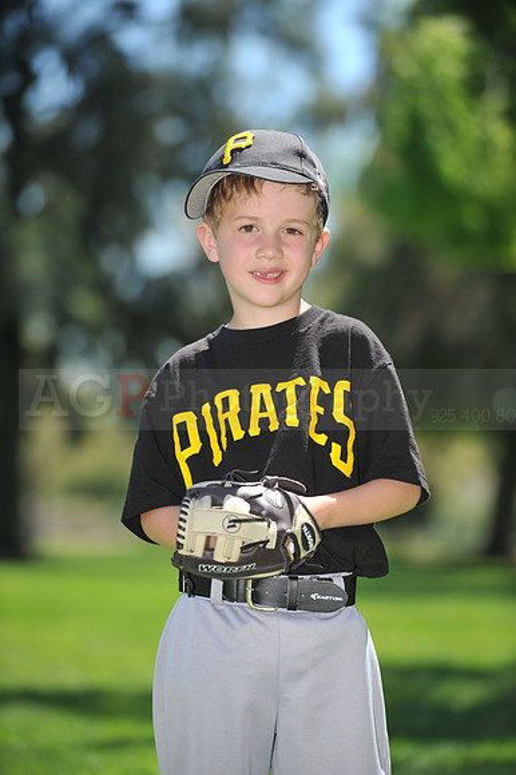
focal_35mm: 135
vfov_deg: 15.2
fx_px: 2906
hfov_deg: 10.1
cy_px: 388
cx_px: 258
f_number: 4
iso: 200
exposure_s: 1/1000
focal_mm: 135
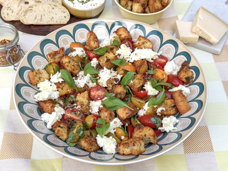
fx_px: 316
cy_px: 86
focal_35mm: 48
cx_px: 114
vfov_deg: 30.3
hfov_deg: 39.7
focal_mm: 6.76
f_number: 1.8
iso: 64
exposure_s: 1/450
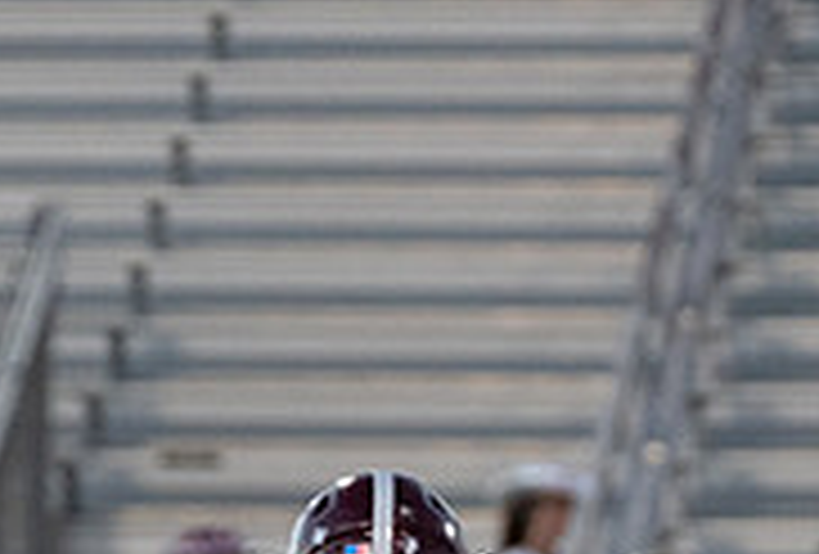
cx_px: -267
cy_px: 855
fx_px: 21931
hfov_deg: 2.1
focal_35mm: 960
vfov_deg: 1.4
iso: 3200
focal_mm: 200
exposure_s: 1/1250
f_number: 3.2
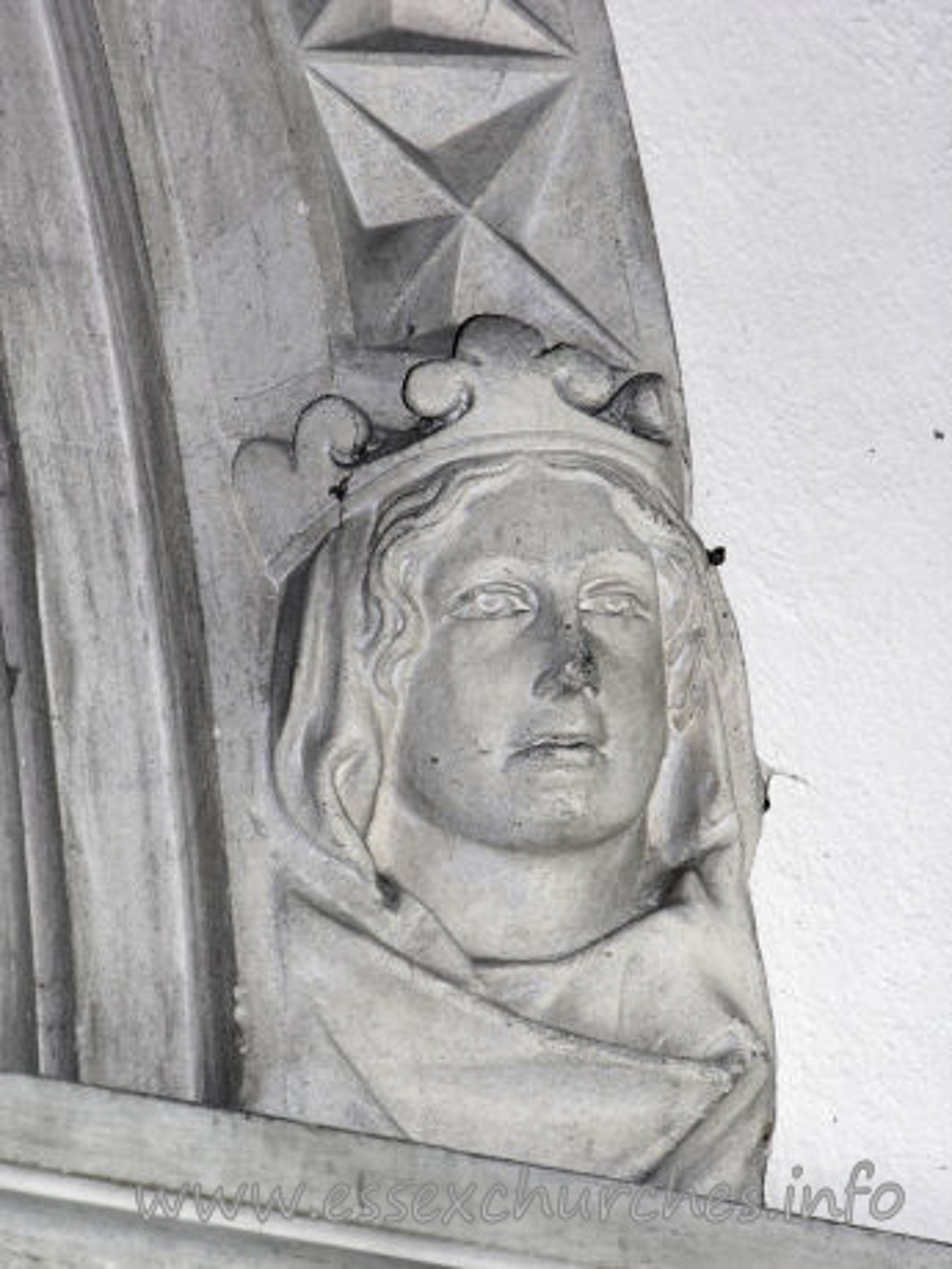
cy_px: 634
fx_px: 10671
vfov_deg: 6.8
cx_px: 476
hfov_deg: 5.1
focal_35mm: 291
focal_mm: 74
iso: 81
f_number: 4.8
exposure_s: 1/60.1
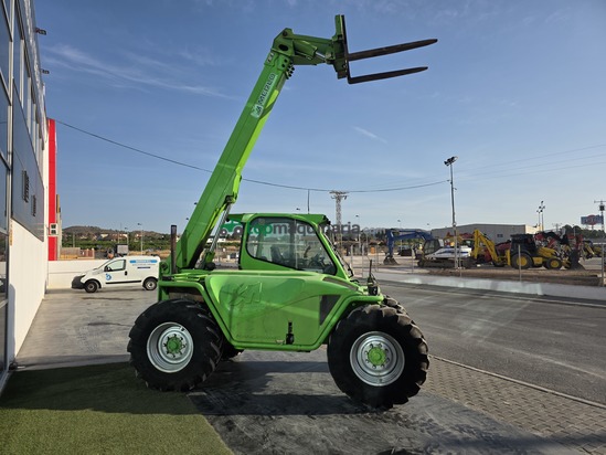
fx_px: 403
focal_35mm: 23
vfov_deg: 58.9
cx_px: 303
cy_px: 228
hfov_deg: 73.9
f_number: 1.7
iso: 80
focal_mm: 6.3
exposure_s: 1/5608
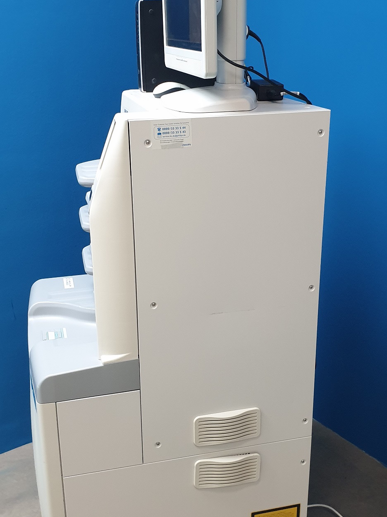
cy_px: 257
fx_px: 626
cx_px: 187
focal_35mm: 42
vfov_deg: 44.8
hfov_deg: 34.3
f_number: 2.4
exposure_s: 1/50
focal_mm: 4.3
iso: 320
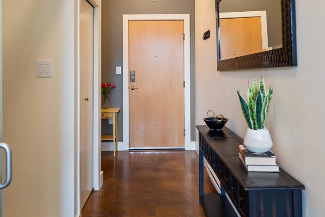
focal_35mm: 30
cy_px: 72
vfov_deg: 42.9
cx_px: 157
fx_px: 271
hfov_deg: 61.9
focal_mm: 22
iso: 250
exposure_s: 1/60
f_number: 2.8
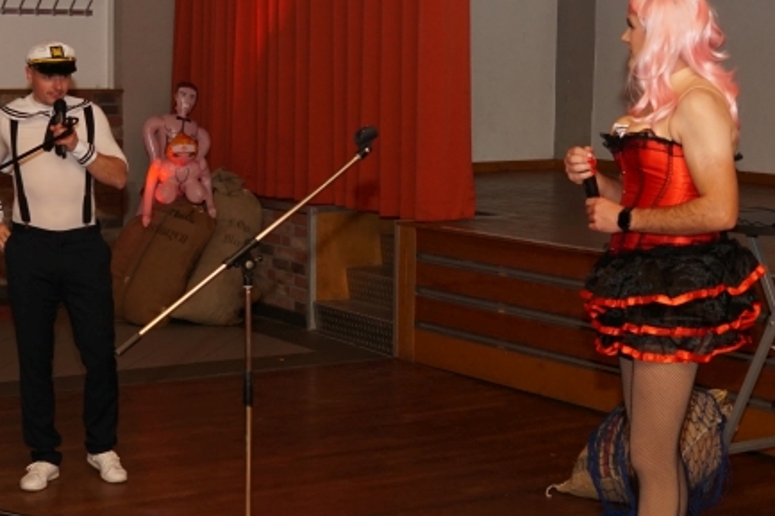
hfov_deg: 24.5
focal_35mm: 83
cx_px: 361
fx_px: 1786
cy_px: 172
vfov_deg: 16.4
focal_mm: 24
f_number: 4
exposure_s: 1/80
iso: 400
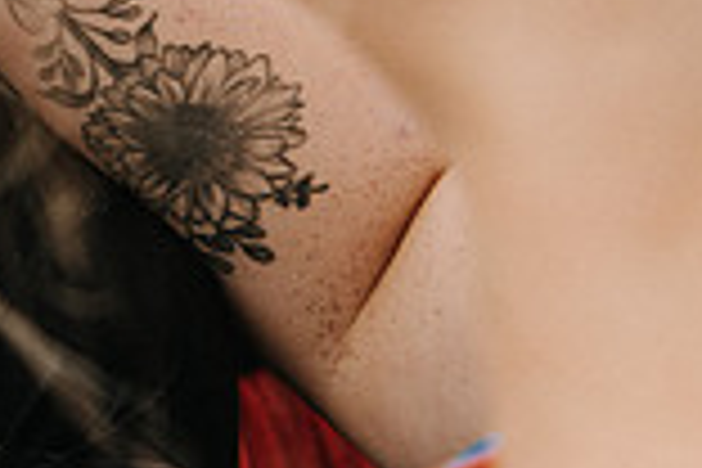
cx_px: -558
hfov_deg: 18.2
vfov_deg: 14.0
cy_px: -317
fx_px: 1735
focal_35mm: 89
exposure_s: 1/400
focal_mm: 24
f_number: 2.8
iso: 125
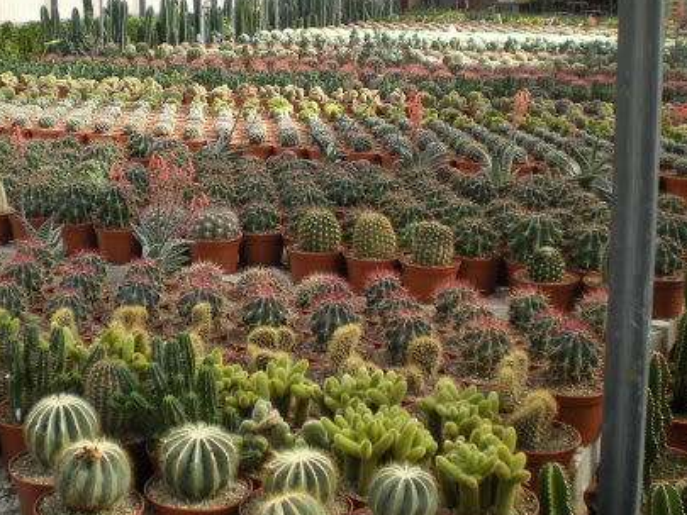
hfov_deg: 32.1
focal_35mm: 60
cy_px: 152
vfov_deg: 24.3
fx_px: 1191
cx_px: 265
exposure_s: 1/193
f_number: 3.1
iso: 64
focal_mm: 6.3
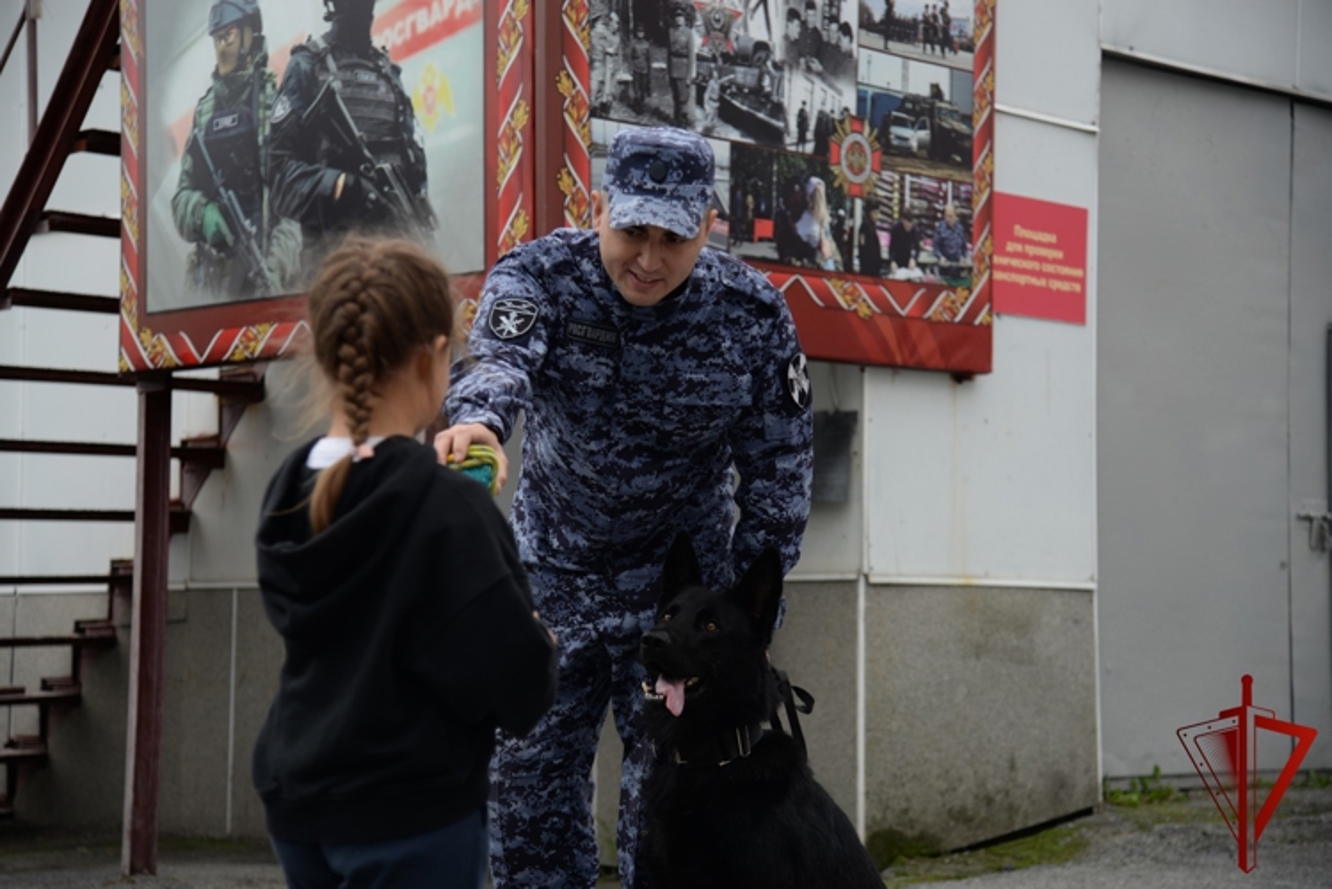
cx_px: 666
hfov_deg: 28.8
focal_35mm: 70
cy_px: 444
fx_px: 2591
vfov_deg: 19.5
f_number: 4
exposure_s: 1/500
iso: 200
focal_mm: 70
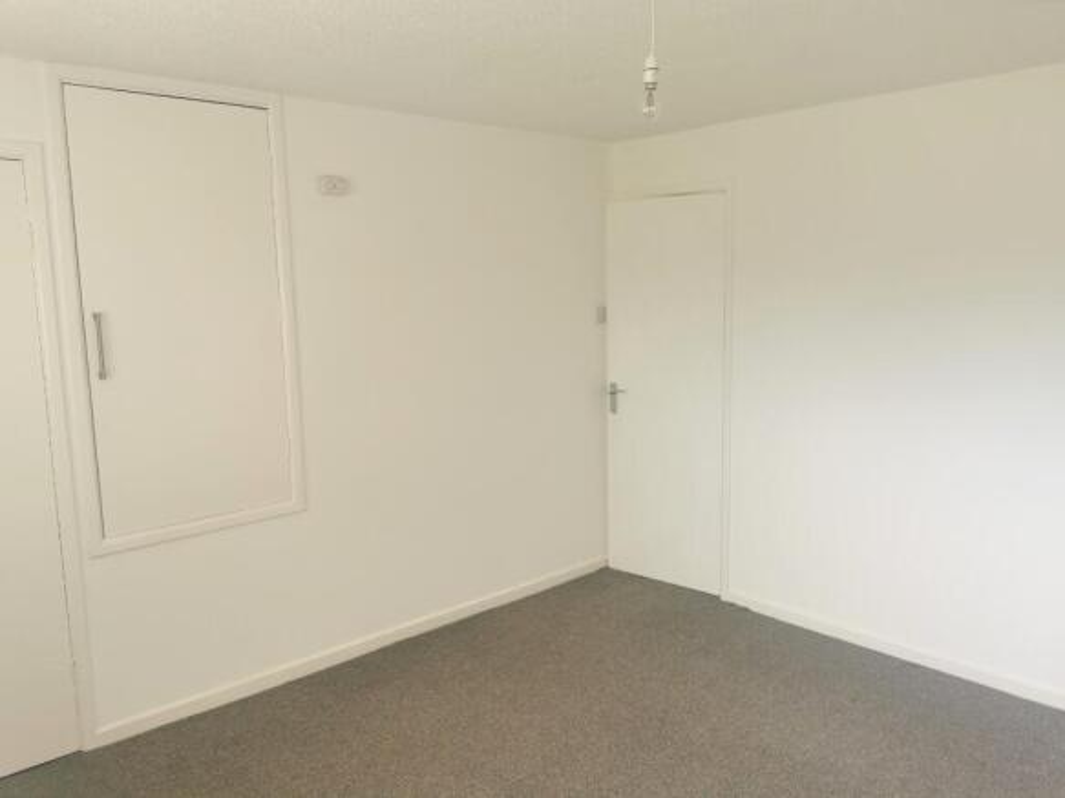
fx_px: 831
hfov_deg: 65.3
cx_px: 532
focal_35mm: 27
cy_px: 399
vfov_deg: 51.3
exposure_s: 1/100
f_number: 1.6
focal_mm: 5.56
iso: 50
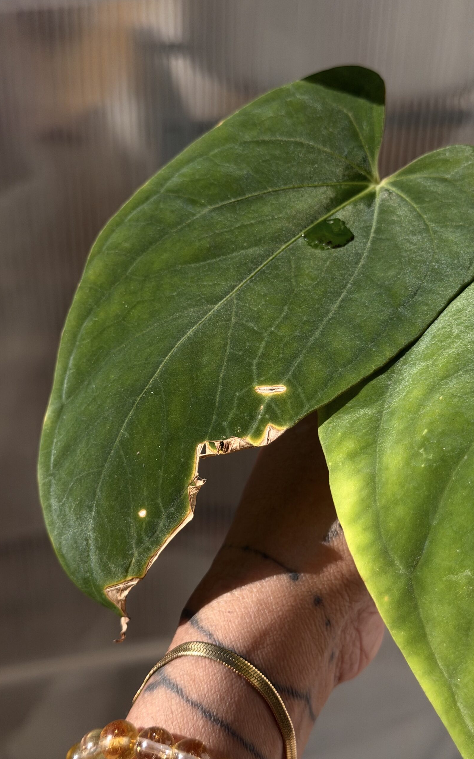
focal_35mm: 51
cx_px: 263
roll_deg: -2.8
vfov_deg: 39.6
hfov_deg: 25.3
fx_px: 1054
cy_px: 379
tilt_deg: -33.5
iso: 64
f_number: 1.78
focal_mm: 6.76
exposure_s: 1/4587
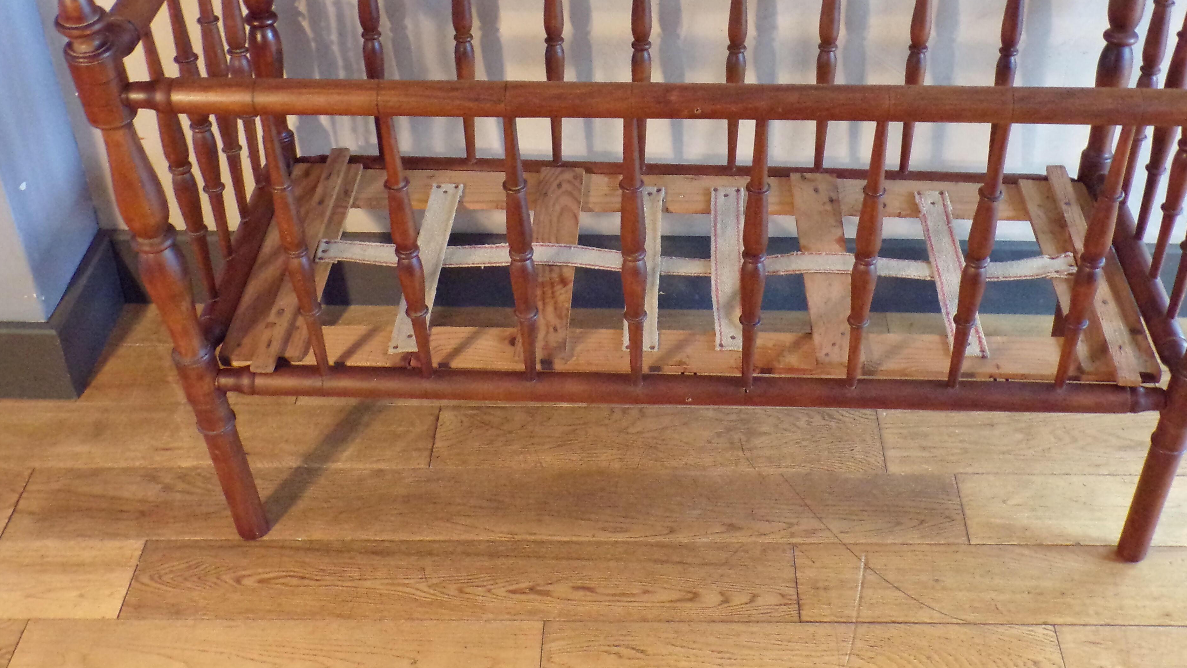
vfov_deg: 27.5
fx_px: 1353
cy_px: 201
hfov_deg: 47.2
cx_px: 673
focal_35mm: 43
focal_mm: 5.8
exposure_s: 1/17
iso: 678
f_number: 3.2
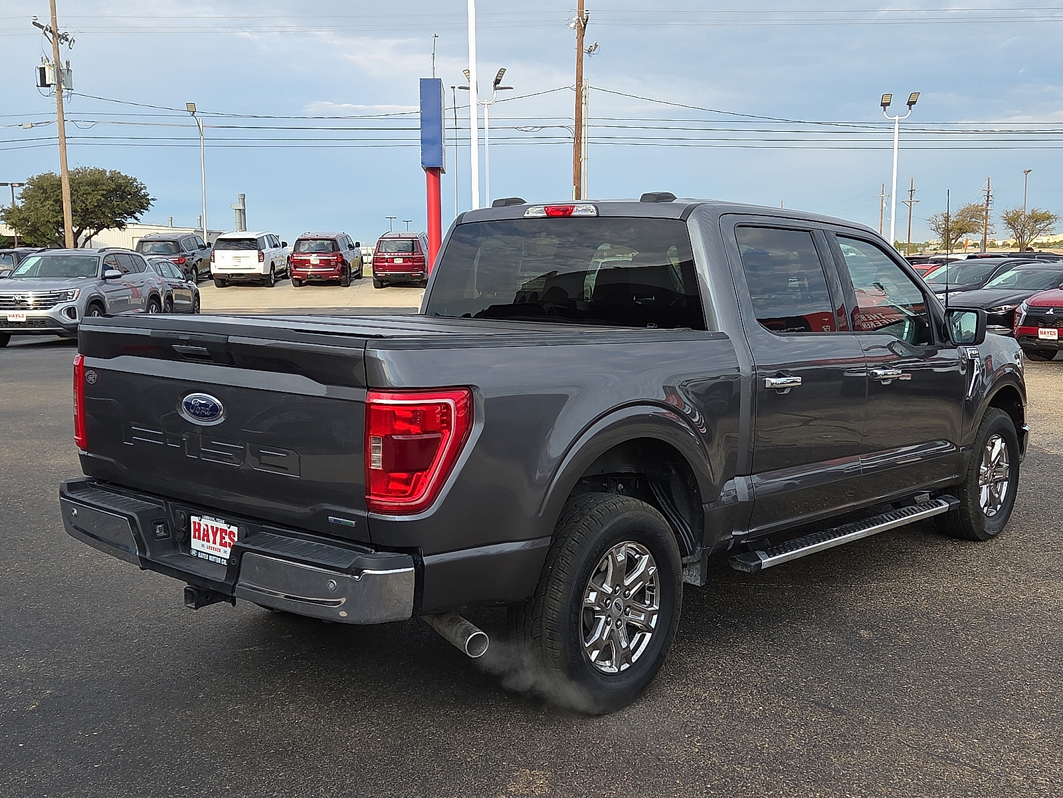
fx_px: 1198
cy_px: 399
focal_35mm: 39
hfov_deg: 47.9
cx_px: 532
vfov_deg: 36.8
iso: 76
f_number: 1.8
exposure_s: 1/1667
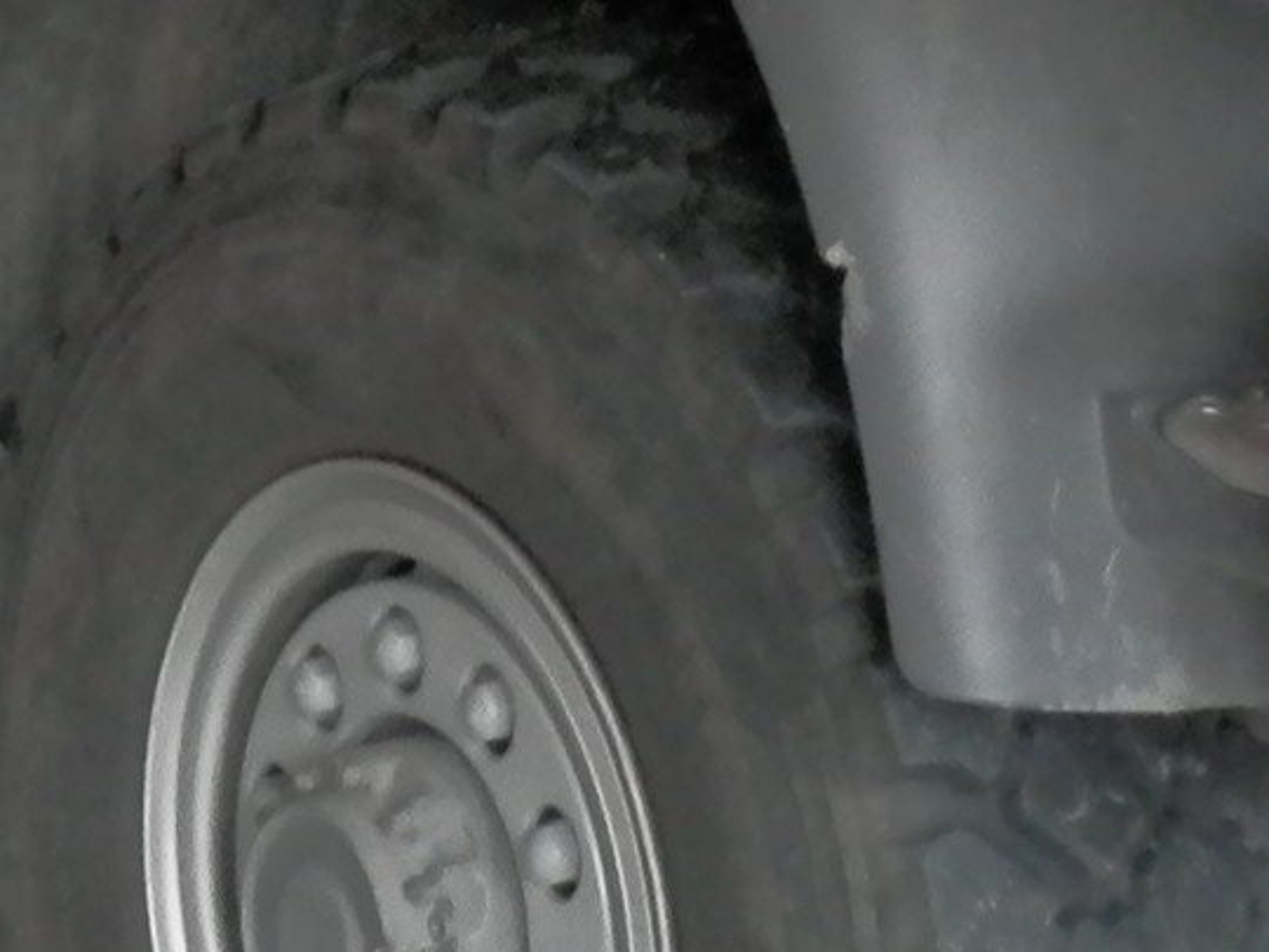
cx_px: 921
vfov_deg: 11.3
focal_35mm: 120
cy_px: -874
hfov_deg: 16.3
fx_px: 4399
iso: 400
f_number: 3
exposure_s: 1/5
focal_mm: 4.5
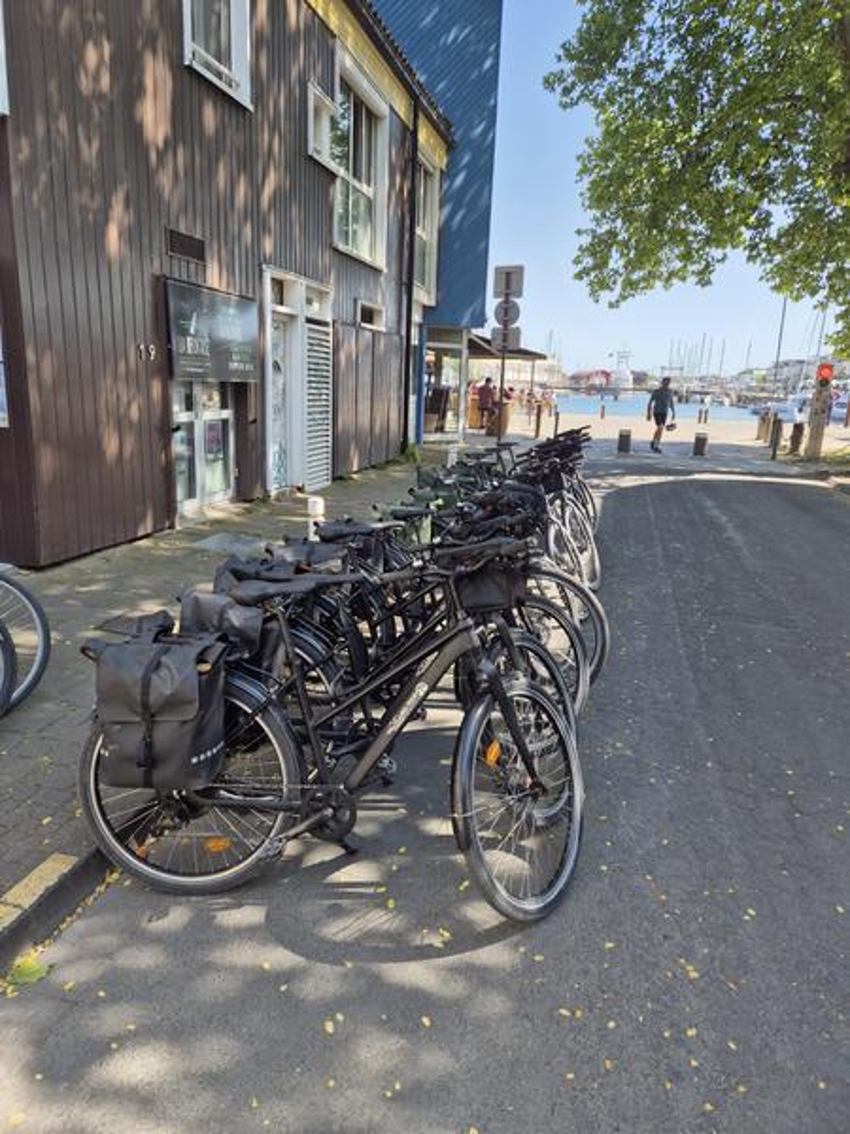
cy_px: 567
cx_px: 425
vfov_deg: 73.9
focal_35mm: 23
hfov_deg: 58.9
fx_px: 753
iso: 25
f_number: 1.8
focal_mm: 5.4
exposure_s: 1/906
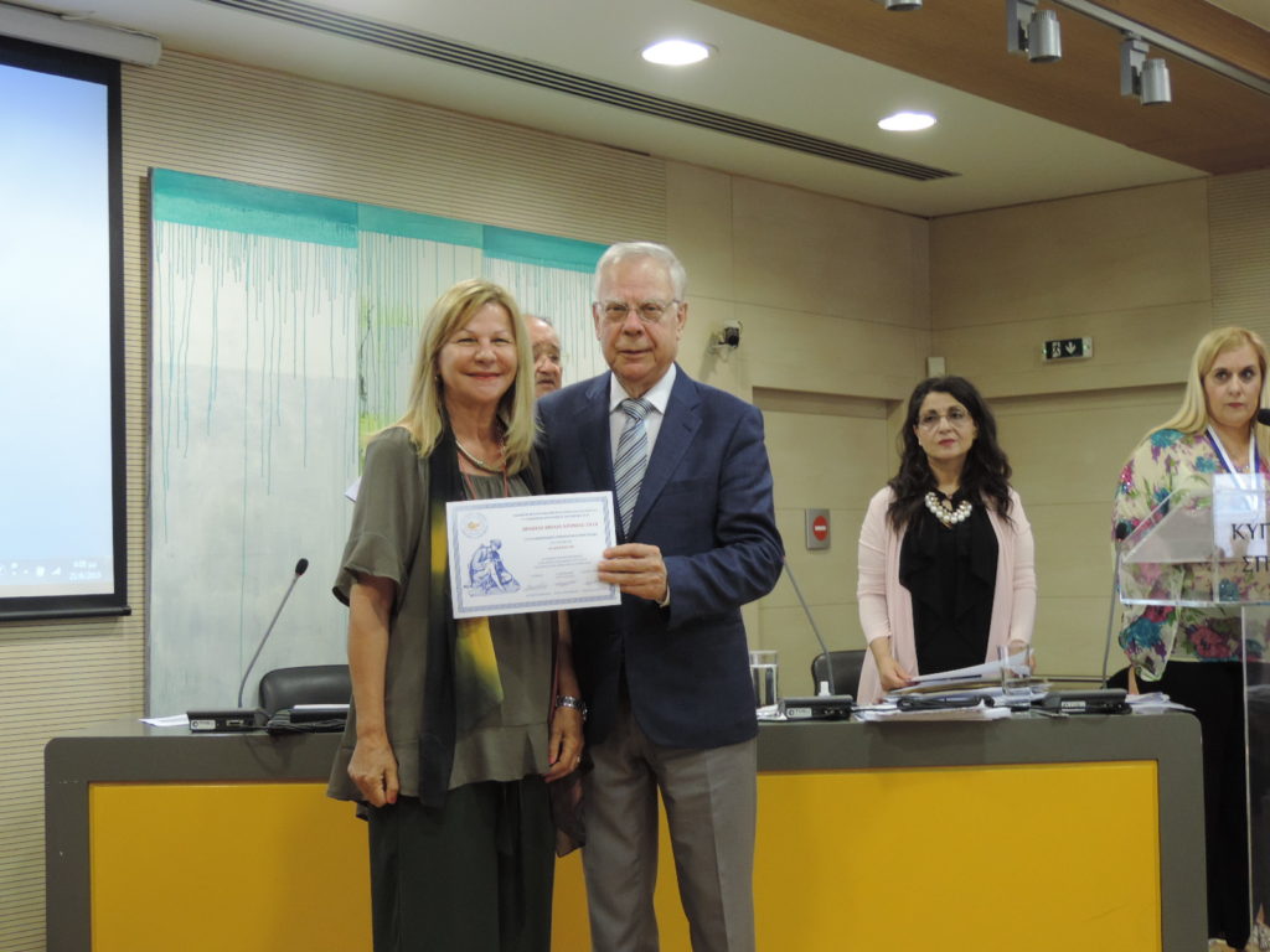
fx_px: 1834
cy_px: 476
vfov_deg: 29.1
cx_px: 635
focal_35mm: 50
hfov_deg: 38.2
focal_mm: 8.9
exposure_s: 1/25
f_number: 3.6
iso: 400
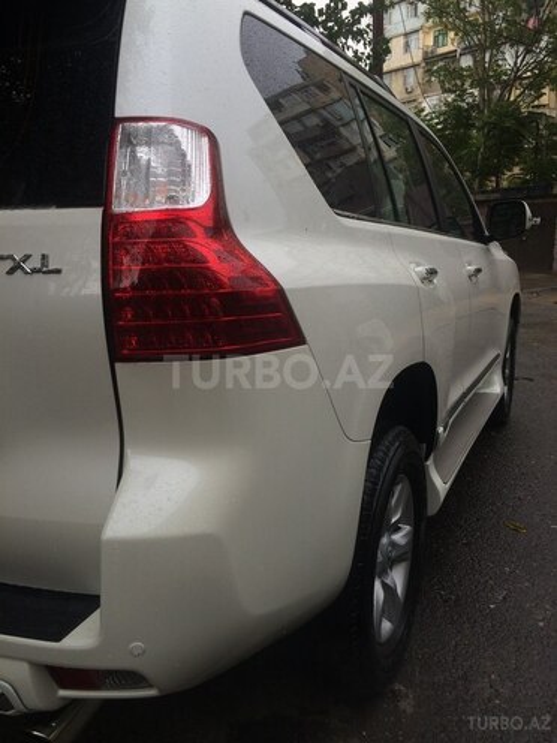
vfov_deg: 61.7
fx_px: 622
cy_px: 372
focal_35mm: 29
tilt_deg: -13.5
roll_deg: +1.7
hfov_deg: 48.2
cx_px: 278
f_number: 2.2
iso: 32
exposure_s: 1/270
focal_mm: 4.15
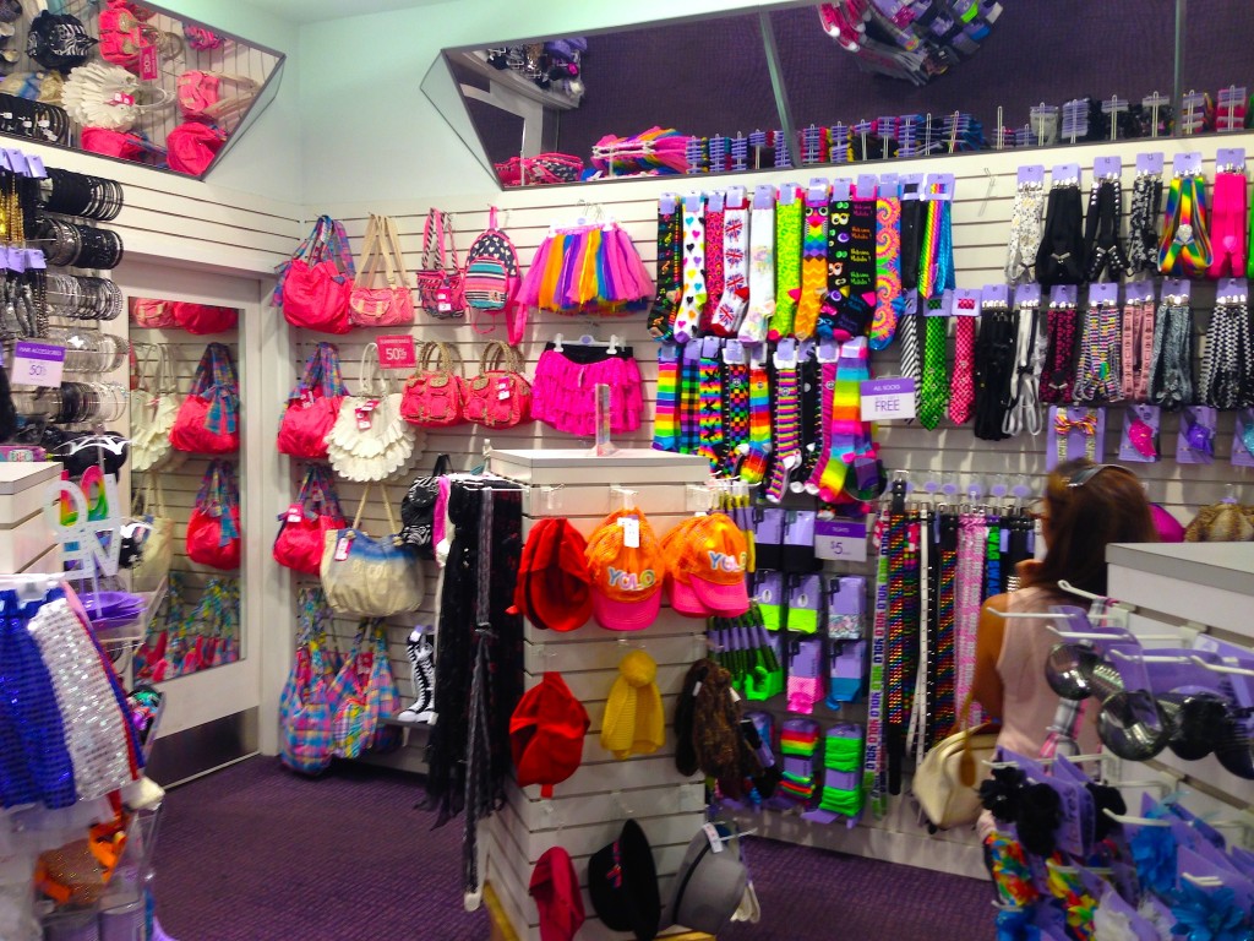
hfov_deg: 55.4
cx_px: 627
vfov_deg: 42.9
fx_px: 1195
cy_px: 470
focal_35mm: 33
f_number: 2.4
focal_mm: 4.13
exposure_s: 1/20
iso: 50
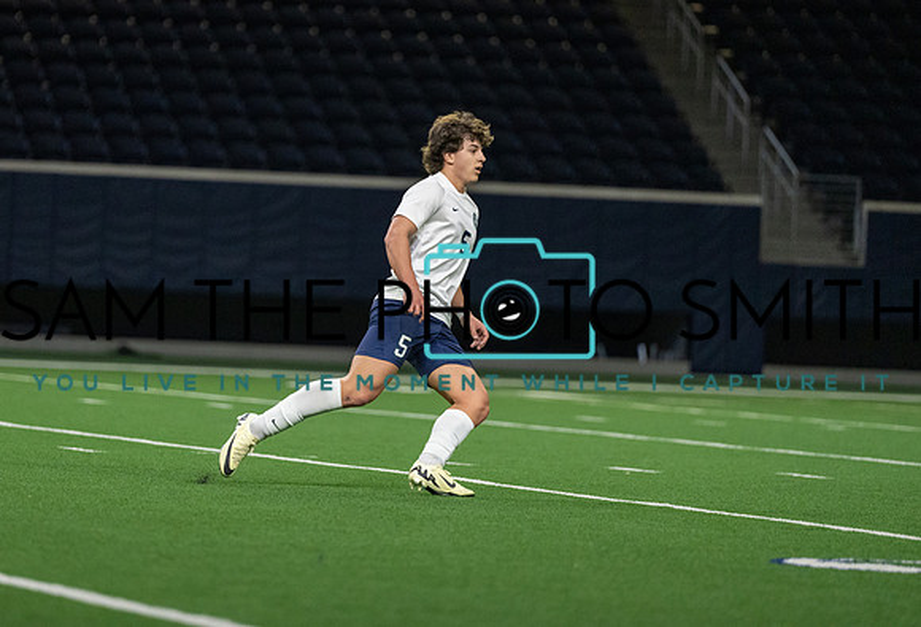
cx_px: 347
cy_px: 252
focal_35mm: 235
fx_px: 6041
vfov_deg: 5.9
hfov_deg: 8.7
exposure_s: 1/1250
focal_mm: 188
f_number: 2.8
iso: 5000
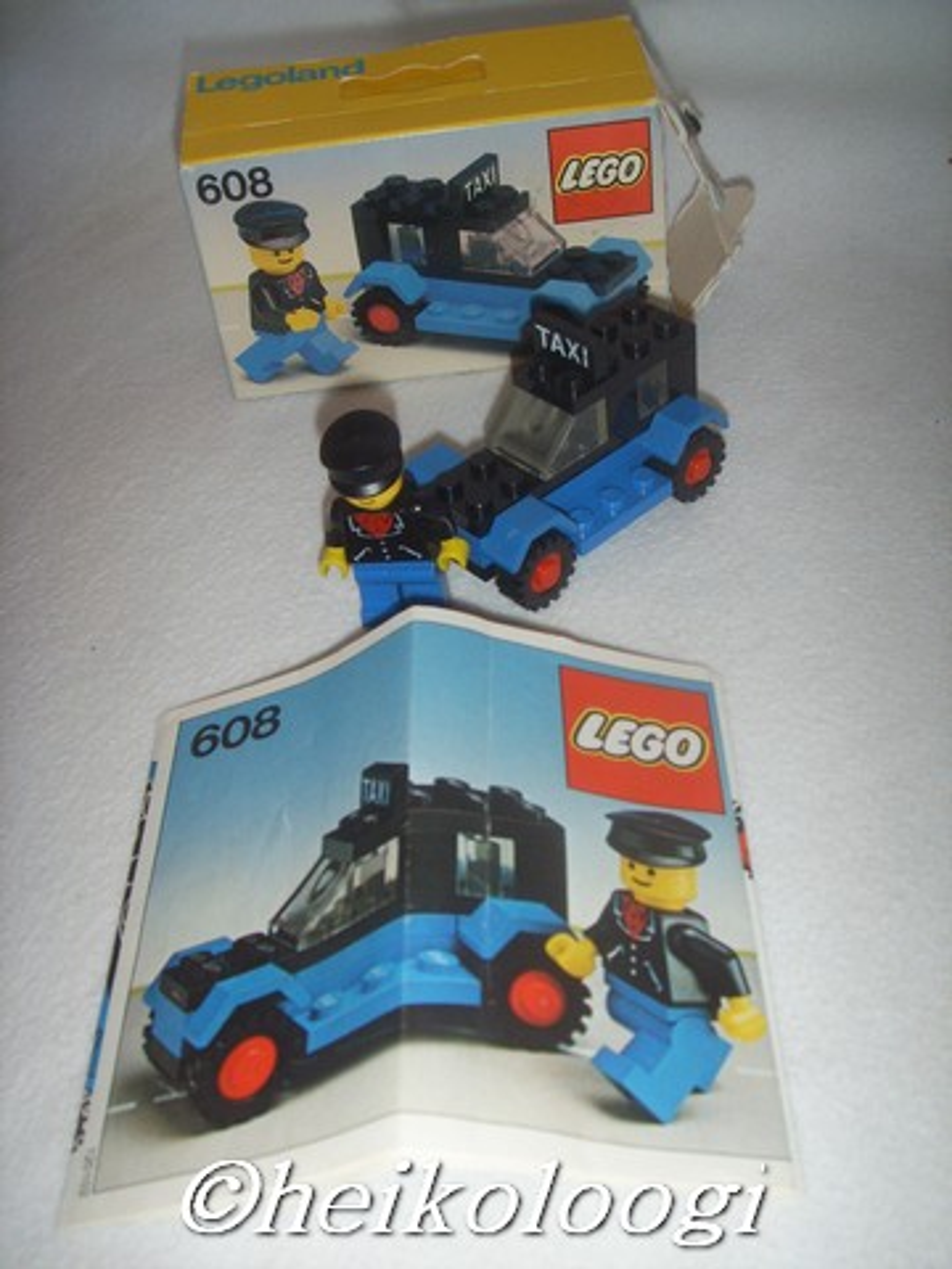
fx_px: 1430
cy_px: 634
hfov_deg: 36.8
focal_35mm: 39
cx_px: 476
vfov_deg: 47.9
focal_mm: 6.6
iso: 100
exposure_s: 1/45
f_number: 3.5
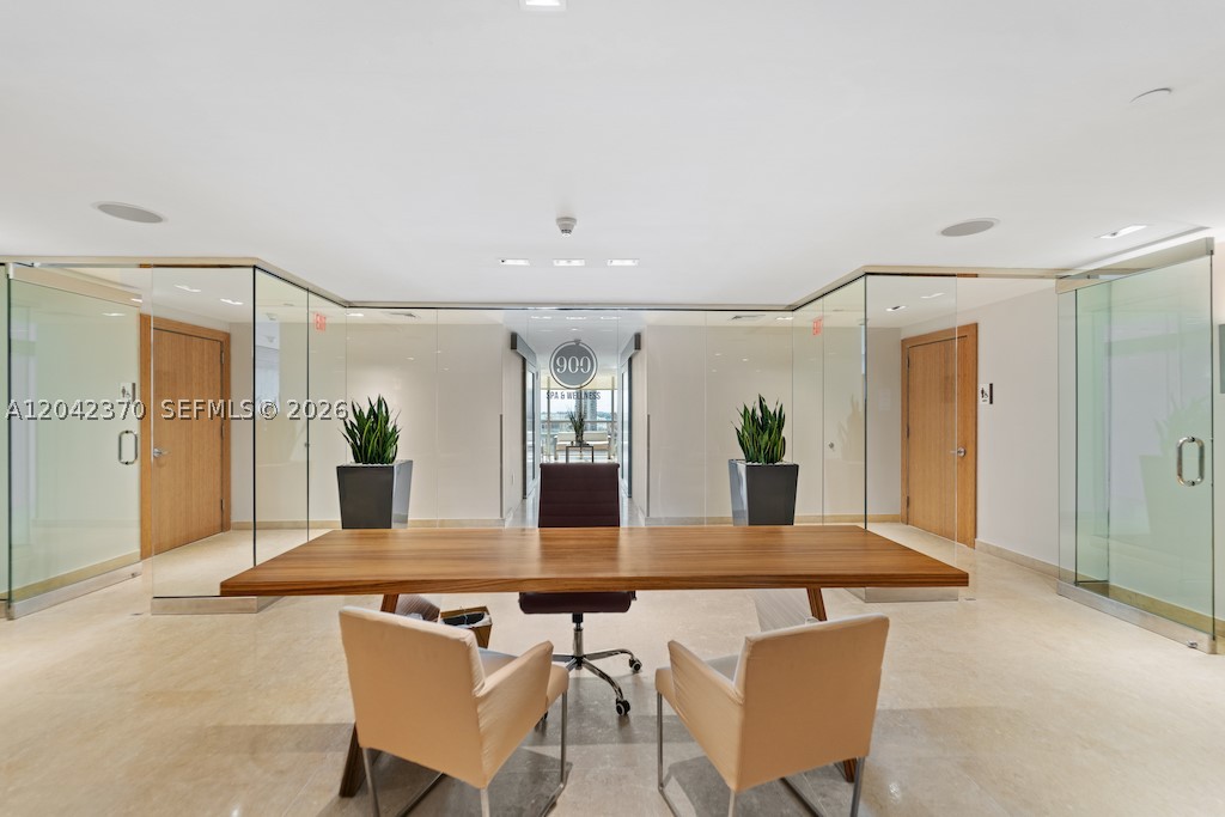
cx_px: 612
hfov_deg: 104.2
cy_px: 408
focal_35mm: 14
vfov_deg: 81.2
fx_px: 476
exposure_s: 1/30
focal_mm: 14
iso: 500
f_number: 3.2
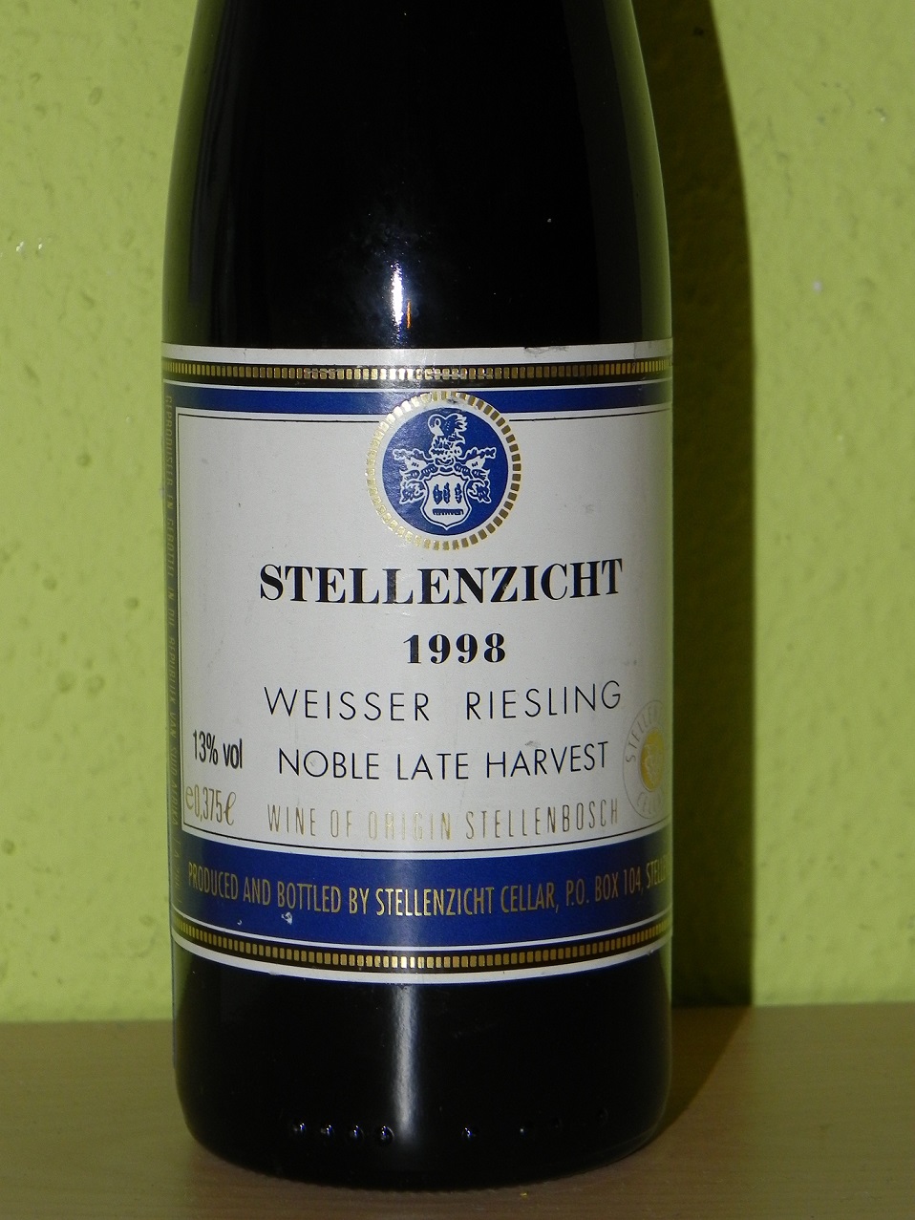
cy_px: 610
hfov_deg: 15.6
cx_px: 458
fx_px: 3348
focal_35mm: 95
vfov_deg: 20.6
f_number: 4
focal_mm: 16.9
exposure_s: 1/30
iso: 200
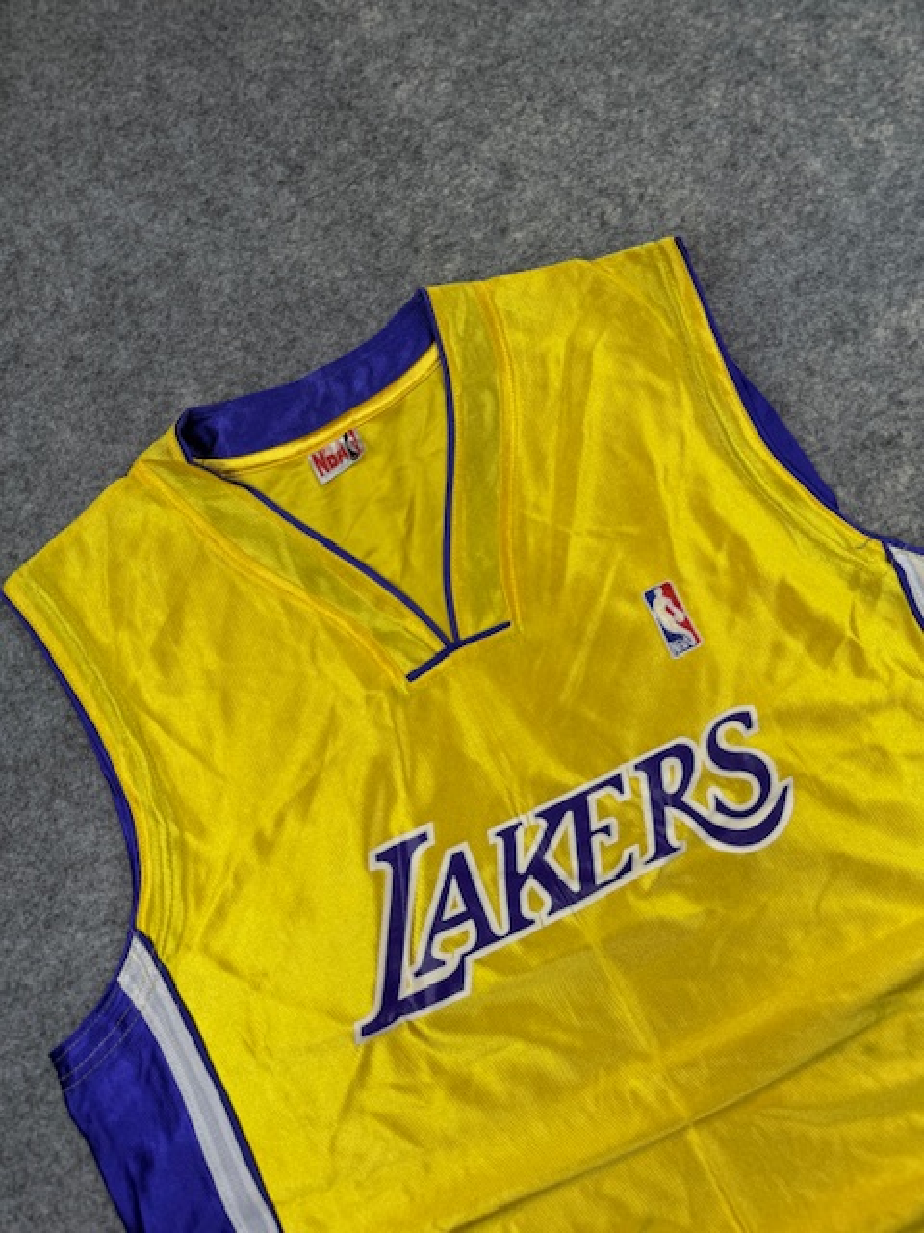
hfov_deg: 56.8
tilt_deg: -58.3
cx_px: 462
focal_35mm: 24
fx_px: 854
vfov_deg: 71.6
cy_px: 616
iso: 80
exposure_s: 1/403
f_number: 1.78
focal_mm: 6.76
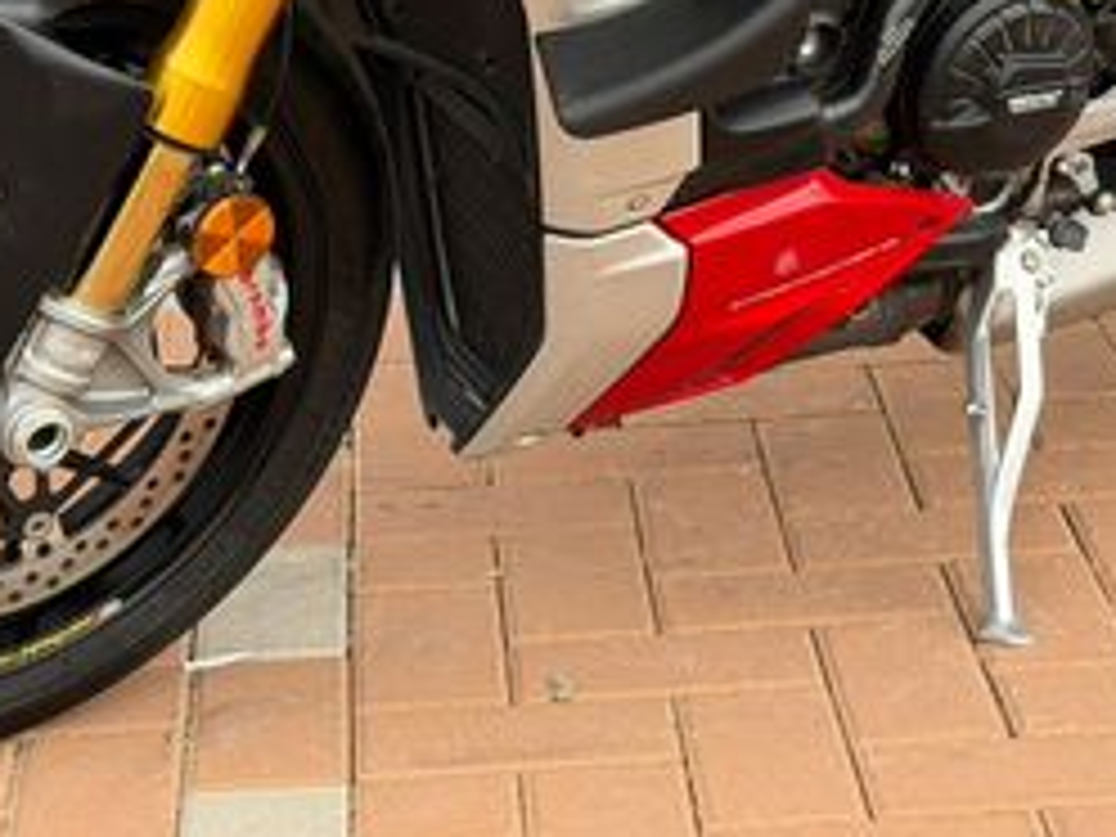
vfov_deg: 11.6
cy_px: -234
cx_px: 810
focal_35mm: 124
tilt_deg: -7.6
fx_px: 3998
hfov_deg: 15.8
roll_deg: +1.6
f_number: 1.78
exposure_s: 1/895
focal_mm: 6.76
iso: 80
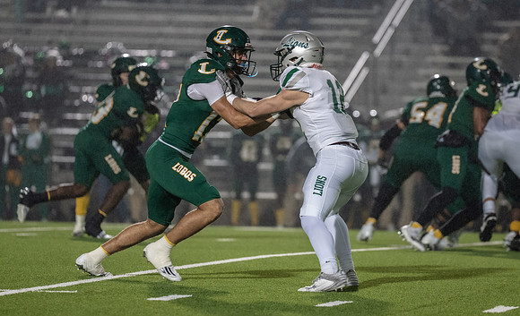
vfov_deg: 4.7
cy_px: 136
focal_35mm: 275
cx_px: 321
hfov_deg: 7.7
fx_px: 3868
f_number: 2.8
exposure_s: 1/1250
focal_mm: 200
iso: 3200
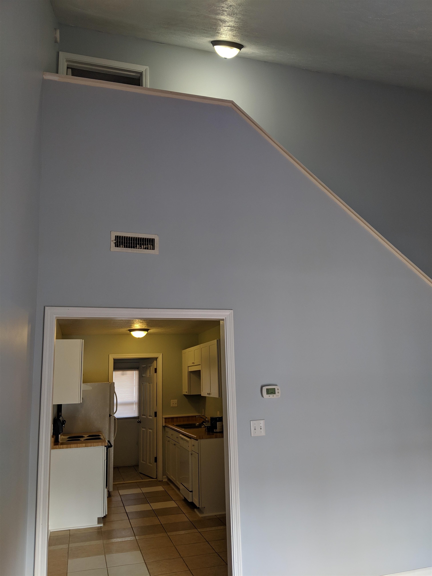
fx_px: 449
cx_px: 216
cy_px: 288
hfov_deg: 51.4
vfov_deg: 65.3
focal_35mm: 27
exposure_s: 1/121
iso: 85
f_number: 1.8
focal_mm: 4.44
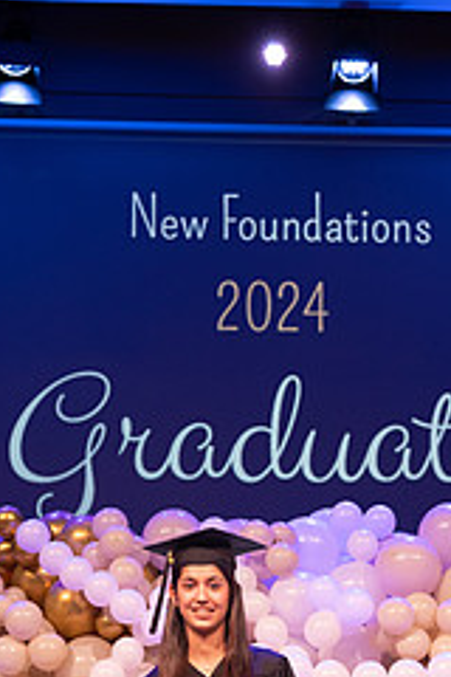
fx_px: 1935
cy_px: 592
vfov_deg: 19.5
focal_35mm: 103
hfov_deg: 13.3
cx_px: 251
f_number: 4
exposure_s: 1/200
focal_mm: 55
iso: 1600
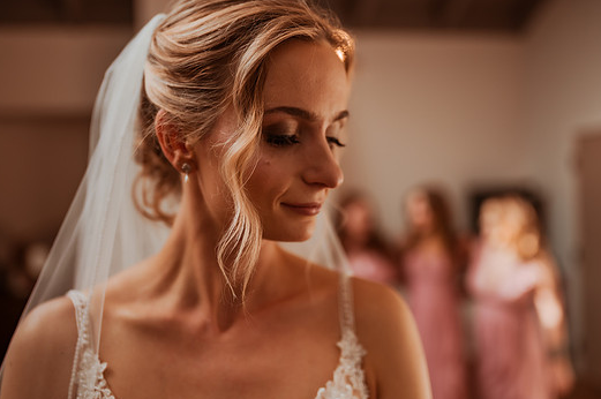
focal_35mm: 39
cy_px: 212
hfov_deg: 49.6
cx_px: 292
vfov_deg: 34.1
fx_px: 650
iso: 320
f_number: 1.8
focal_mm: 35
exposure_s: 1/800
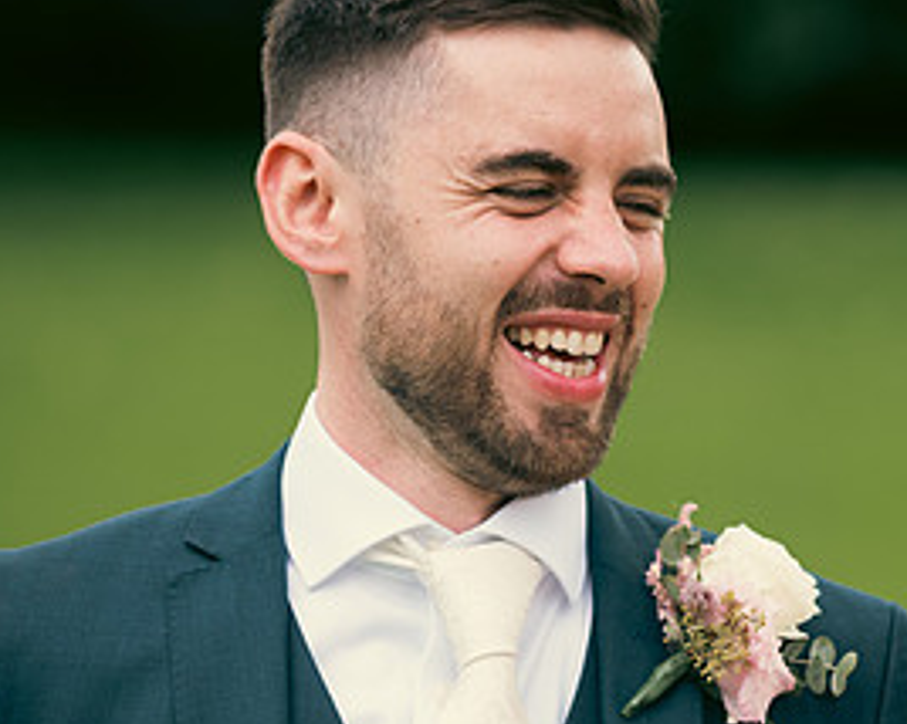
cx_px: 833
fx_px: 8450
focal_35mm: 315
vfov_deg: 4.9
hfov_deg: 6.1
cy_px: 479
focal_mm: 155
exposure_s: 1/320
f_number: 3.5
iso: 160
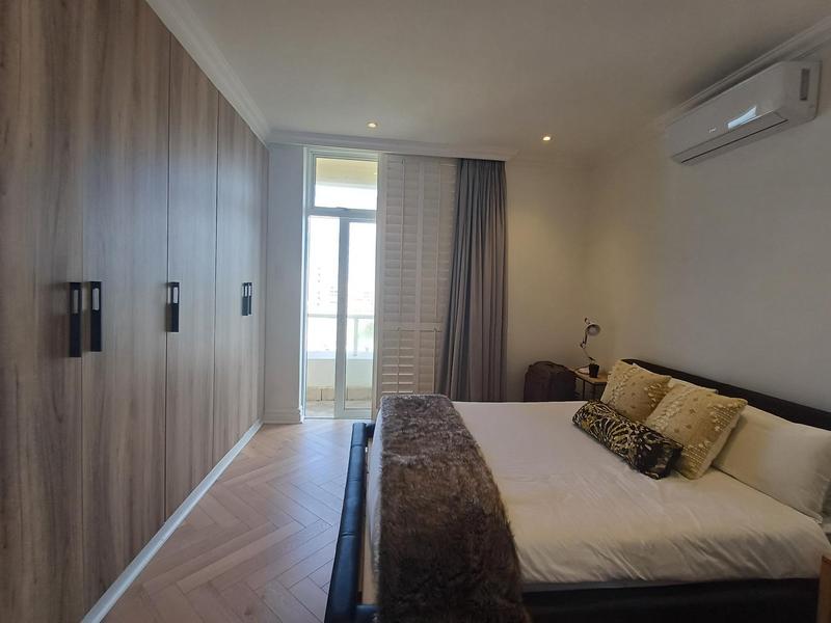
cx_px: 416
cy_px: 312
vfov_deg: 78.1
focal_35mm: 16
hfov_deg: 94.5
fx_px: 384
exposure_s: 1/100
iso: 64
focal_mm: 1.64
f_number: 2.2
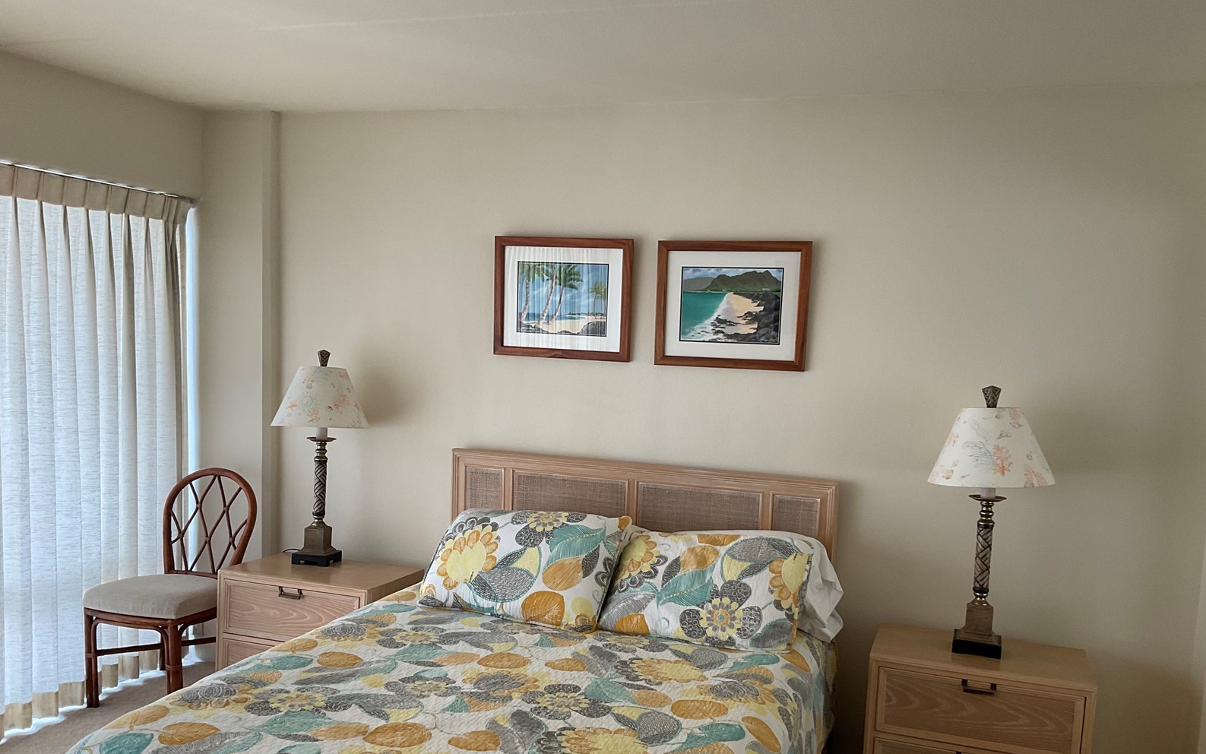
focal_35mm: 31
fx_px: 1019
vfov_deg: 40.5
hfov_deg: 61.2
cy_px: 445
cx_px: 606
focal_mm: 3
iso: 50
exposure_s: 1/60
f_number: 1.8
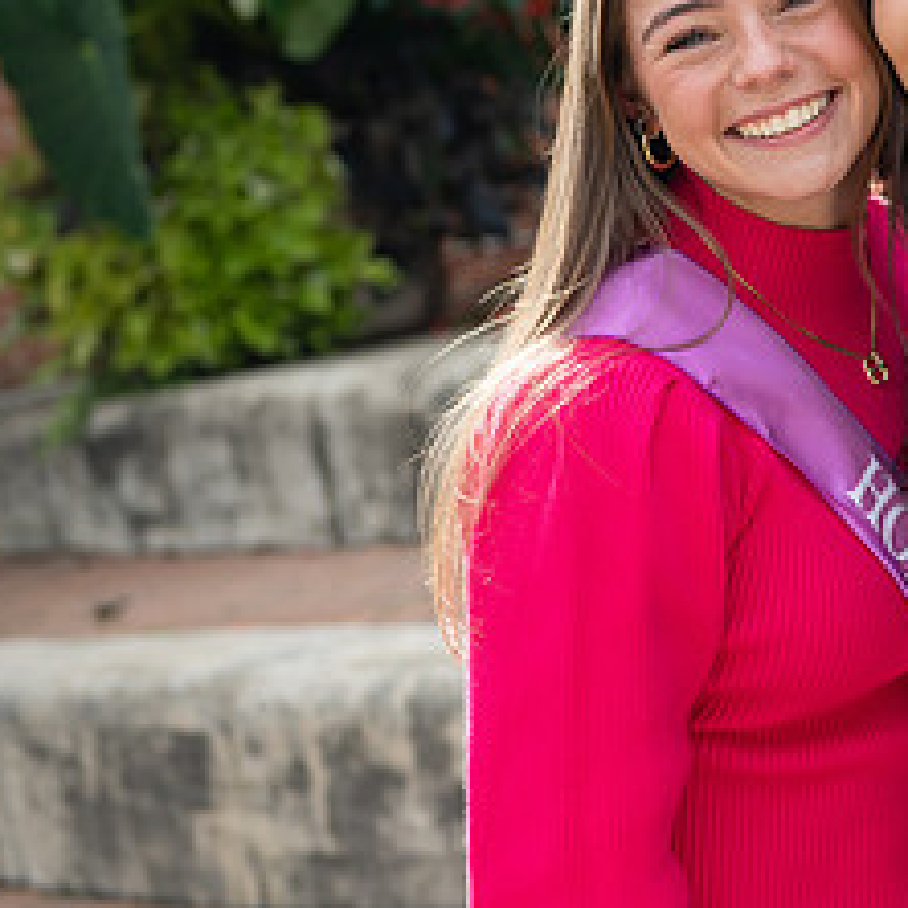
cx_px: 1092
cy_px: 268
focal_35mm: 129
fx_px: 3828
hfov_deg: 13.2
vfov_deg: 13.5
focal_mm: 58
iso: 100
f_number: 4
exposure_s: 1/400
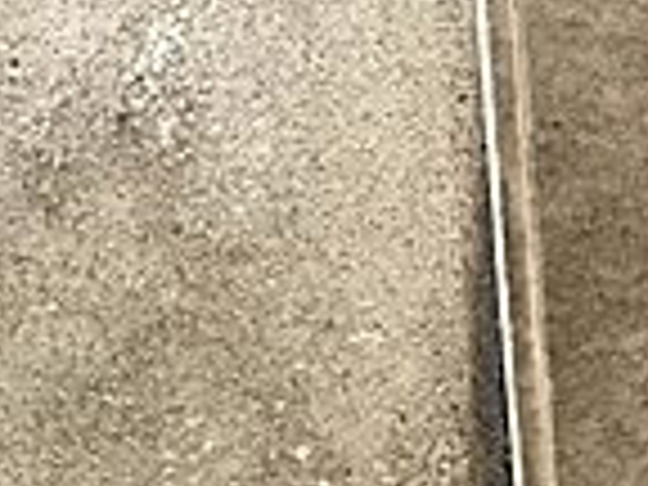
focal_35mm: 129
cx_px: 1260
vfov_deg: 10.5
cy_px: -518
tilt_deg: -45.3
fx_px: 2415
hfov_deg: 13.3
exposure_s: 1/30
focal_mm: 4.15
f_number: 2.2
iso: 64
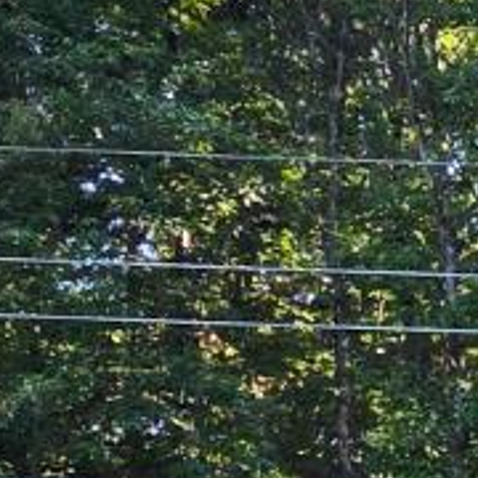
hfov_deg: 12.9
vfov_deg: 17.0
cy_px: 636
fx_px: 1500
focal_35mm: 96
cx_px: 1211
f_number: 2.2
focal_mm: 2.2
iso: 100
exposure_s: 1/423
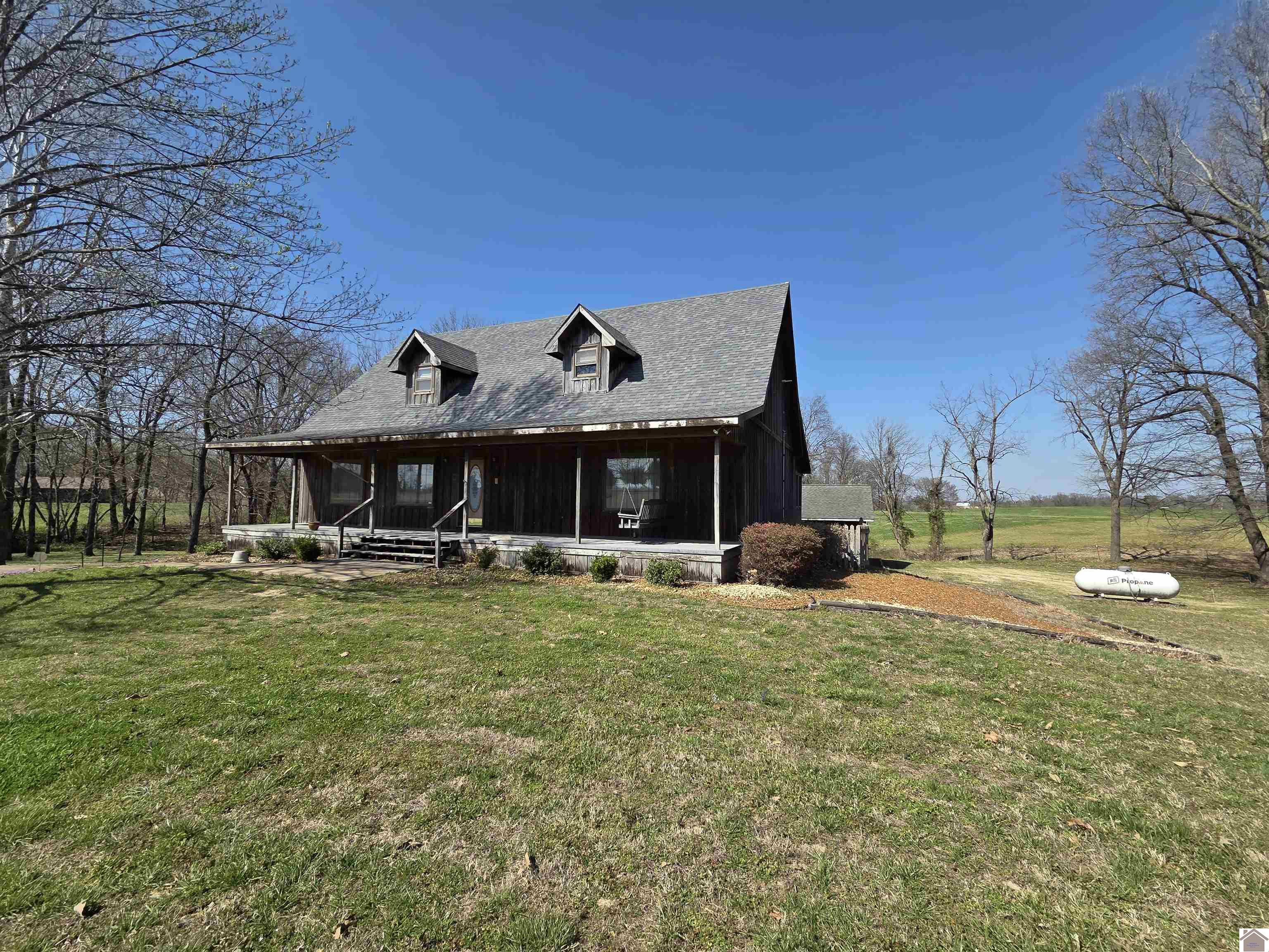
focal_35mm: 13
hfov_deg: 106.2
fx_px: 477
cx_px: 634
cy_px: 476
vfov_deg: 89.9
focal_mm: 2.2
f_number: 2.2
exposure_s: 1/2240
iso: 50
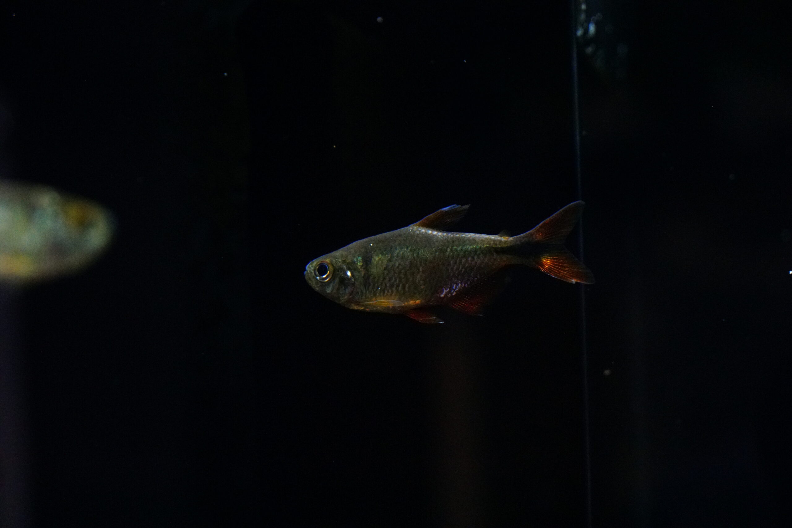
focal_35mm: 130
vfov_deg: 10.5
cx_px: 396
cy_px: 264
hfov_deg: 15.7
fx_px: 2871
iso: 10000
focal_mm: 87
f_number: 5.6
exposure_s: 1/250
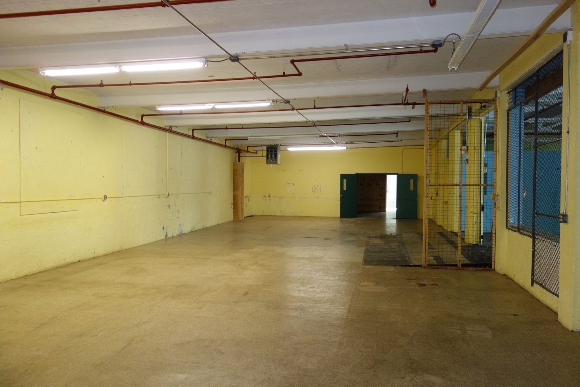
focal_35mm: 28
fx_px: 451
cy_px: 194
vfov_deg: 46.4
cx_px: 290
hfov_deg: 65.5
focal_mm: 10.4
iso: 160
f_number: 1.8
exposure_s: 1/30
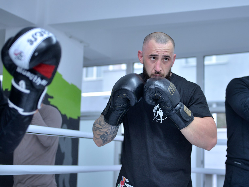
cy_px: 78
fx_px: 489
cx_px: 145
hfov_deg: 28.5
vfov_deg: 21.6
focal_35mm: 68
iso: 400
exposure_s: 1/200
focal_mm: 50
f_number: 2.8
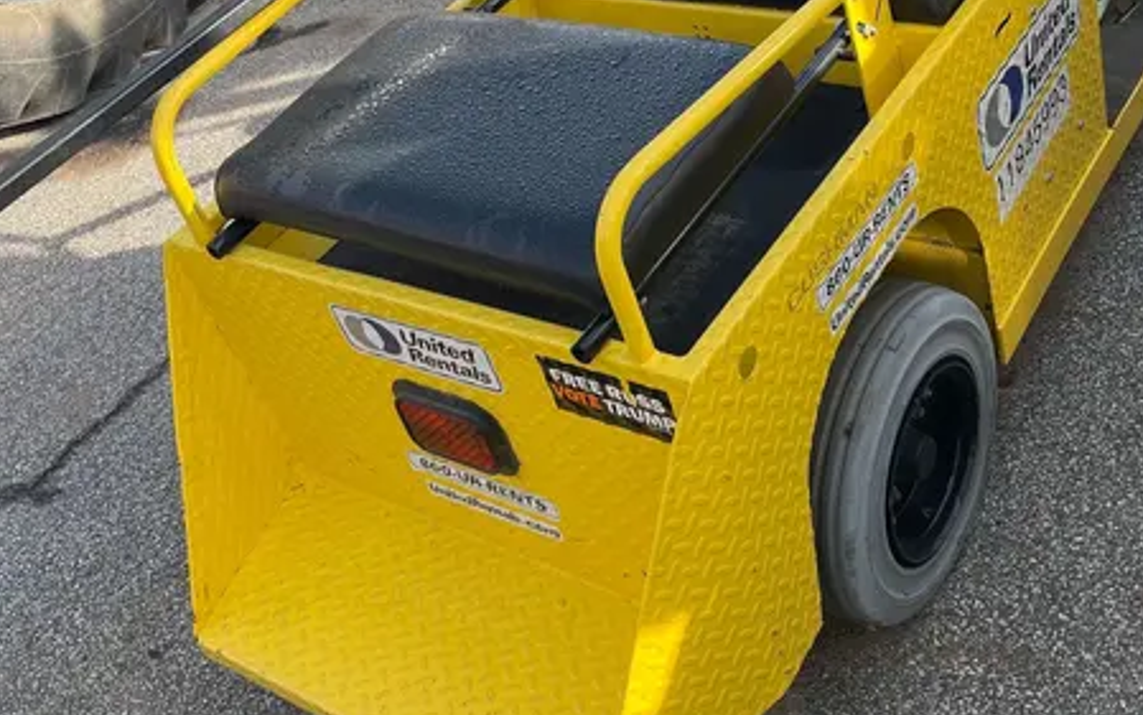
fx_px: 1402
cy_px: 156
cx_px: 670
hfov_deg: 44.2
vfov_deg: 28.1
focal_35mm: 45
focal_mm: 5.1
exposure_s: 1/688
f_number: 1.6
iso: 50
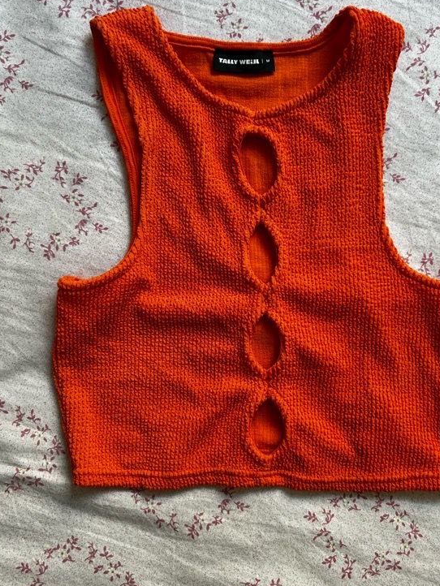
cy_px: 305
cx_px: 258
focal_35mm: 36
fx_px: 610
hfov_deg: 39.6
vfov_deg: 51.3
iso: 40
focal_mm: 5.7
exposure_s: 1/121
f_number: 1.5
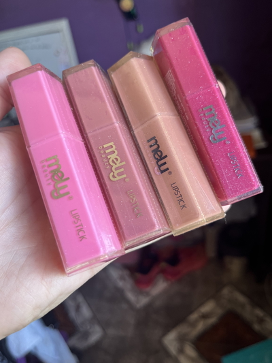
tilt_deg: -34.8
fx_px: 272
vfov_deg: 67.3
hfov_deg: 53.1
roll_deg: +12.5
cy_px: 182
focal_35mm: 26
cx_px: 136
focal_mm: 5.1
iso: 125
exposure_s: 1/117
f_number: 1.6
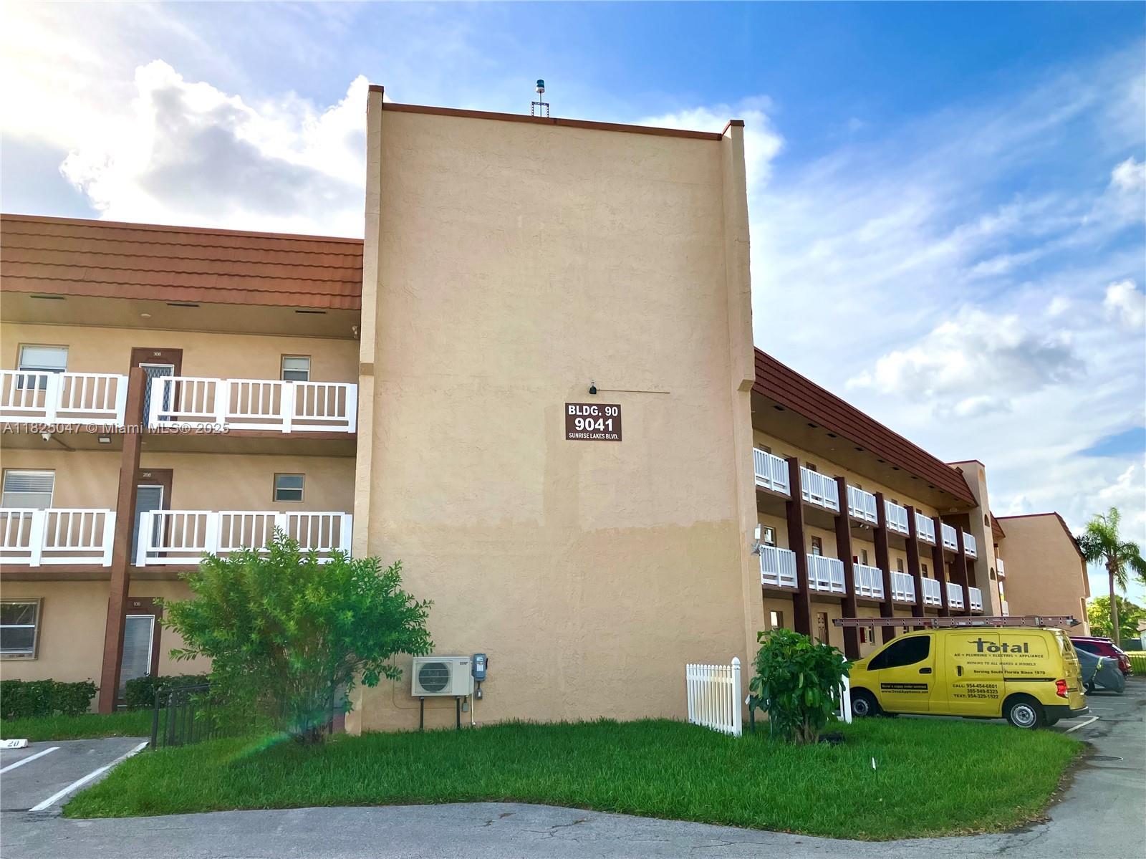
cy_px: 430
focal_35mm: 28
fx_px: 927
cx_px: 573
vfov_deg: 49.7
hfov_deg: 63.5
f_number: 1.8
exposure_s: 1/1869
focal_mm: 3.99
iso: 32
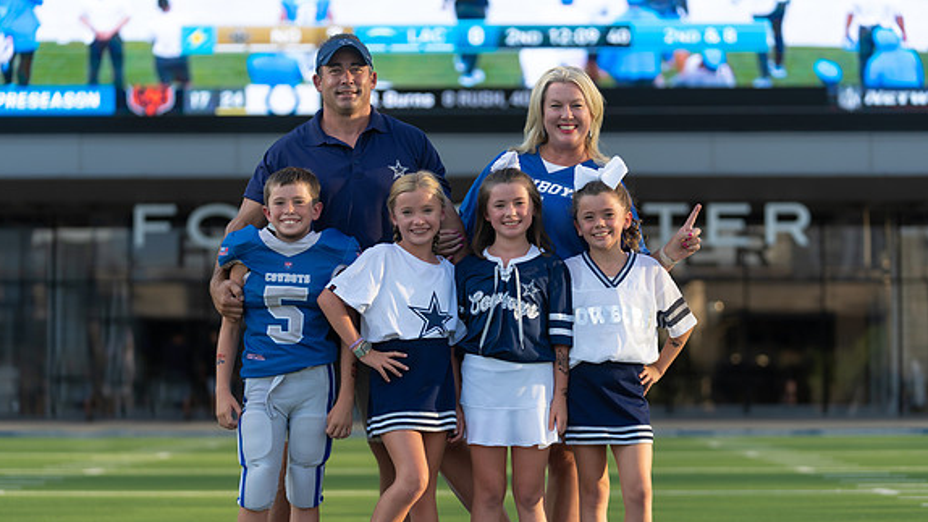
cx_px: 461
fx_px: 2633
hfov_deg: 20.0
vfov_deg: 11.3
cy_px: 298
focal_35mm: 107
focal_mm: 101
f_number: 2.8
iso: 100
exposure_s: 1/640
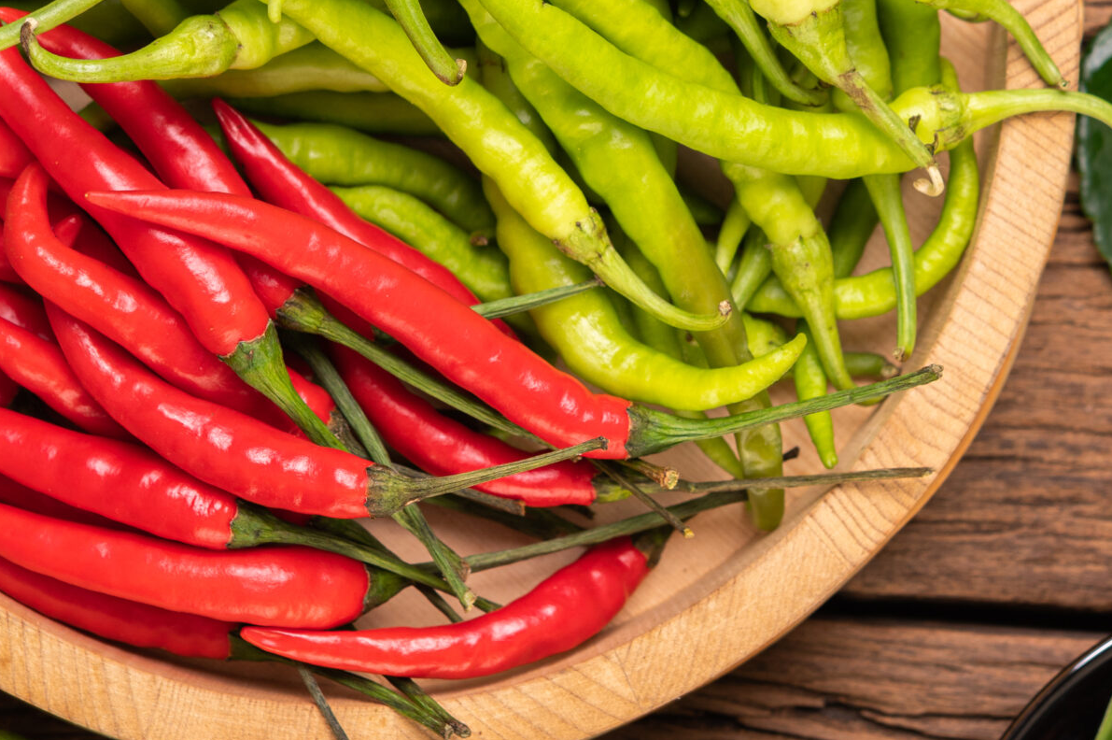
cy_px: 61
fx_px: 3981
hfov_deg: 15.9
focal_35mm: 129
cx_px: 660
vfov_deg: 10.5
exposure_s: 1/100
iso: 125
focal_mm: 60
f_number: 6.3
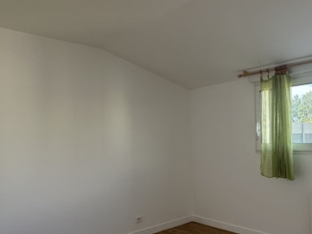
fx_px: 280
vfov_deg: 45.3
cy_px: 136
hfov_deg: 52.5
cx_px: 271
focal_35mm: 31
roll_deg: +2.2
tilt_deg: +0.3
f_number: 2.2
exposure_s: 1/99
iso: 40
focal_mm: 2.22
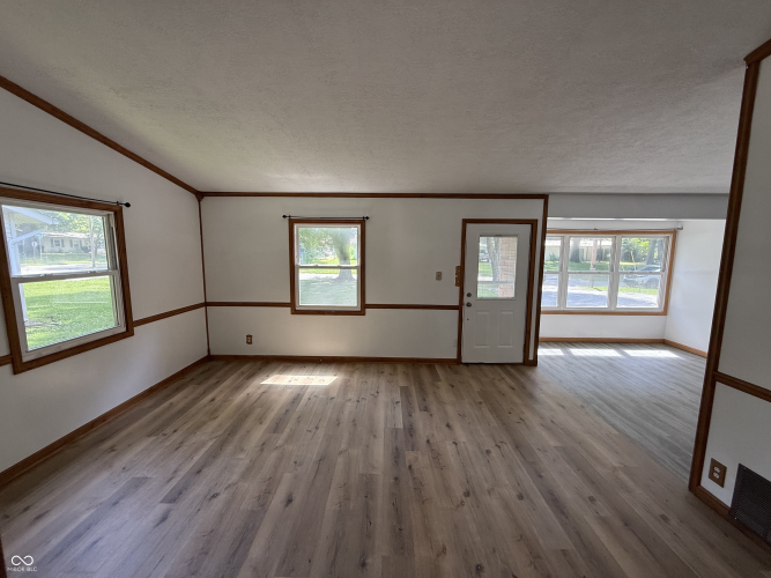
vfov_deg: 85.7
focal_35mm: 14
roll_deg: -0.5
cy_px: 289
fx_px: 312
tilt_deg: -6.6
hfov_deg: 102.1
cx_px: 386
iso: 100
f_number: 2.2
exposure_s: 1/99
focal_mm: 2.22
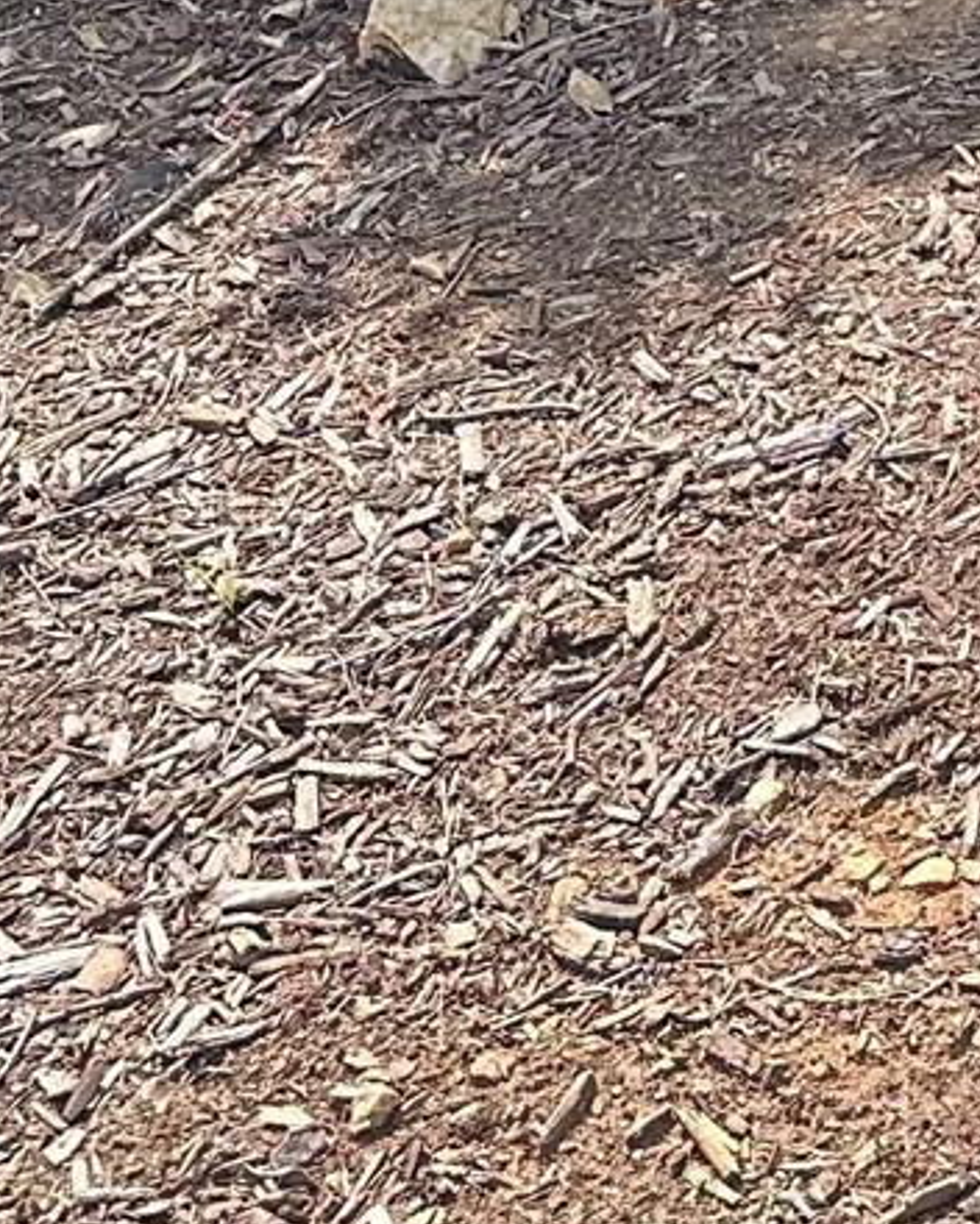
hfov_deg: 12.8
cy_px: -854
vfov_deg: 15.6
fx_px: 3952
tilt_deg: +0.4
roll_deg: -0.7
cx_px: 1796
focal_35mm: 109
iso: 80
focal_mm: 6.86
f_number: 1.78
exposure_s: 1/1083
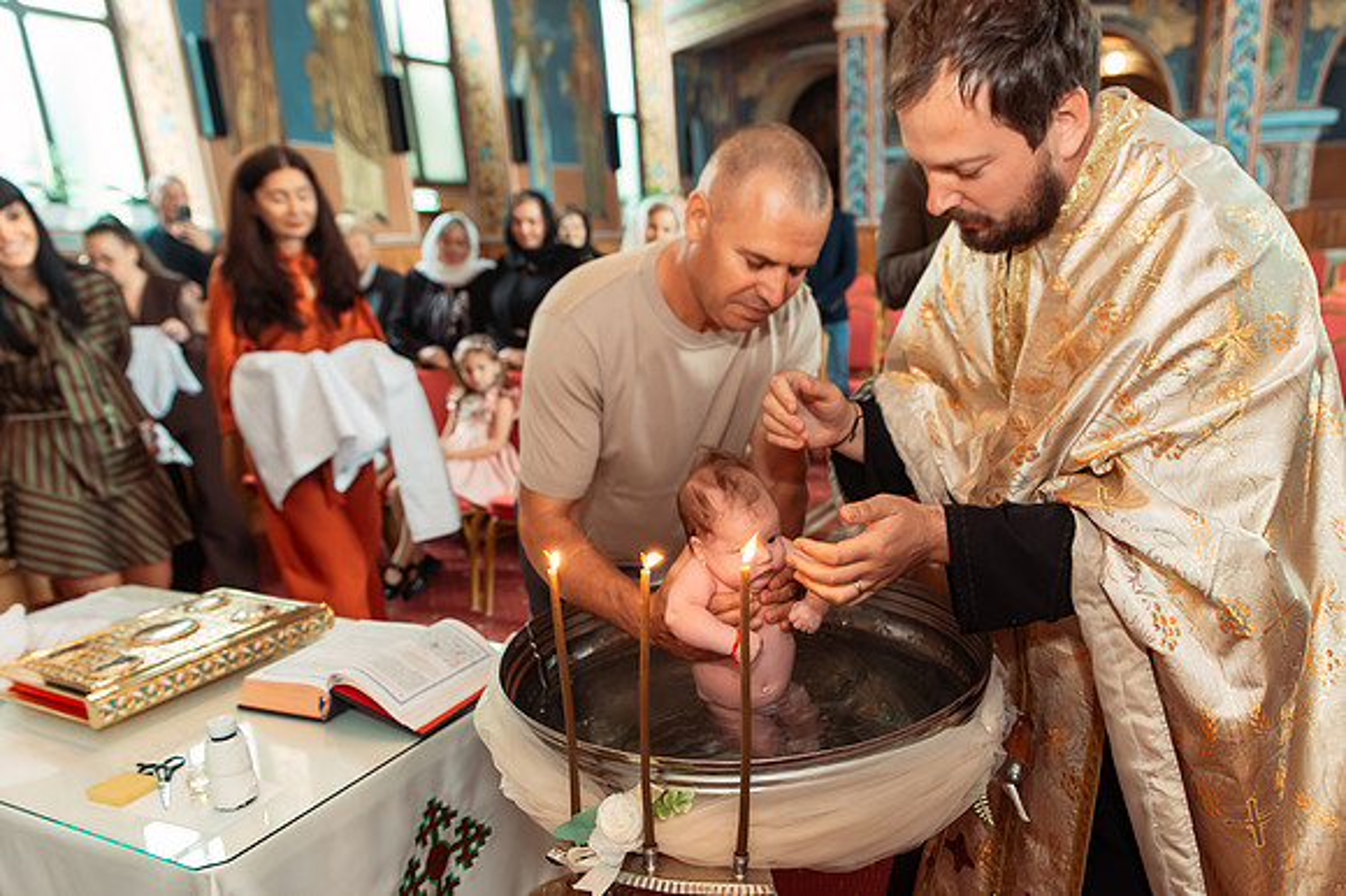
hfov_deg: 66.9
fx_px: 1014
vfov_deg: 47.6
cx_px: 756
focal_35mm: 27
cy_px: 491
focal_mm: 24
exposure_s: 1/250
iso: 2500
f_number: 3.5
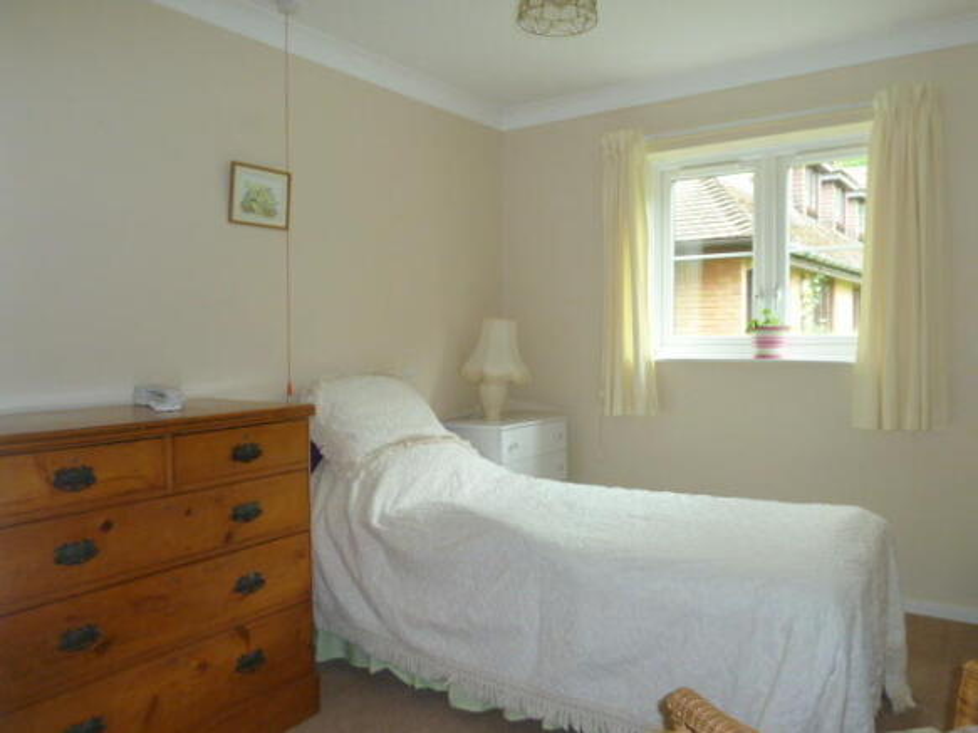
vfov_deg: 51.3
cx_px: 489
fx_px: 763
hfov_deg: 65.3
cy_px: 366
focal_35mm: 27
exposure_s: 1/30
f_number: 3.3
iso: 200
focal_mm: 4.4
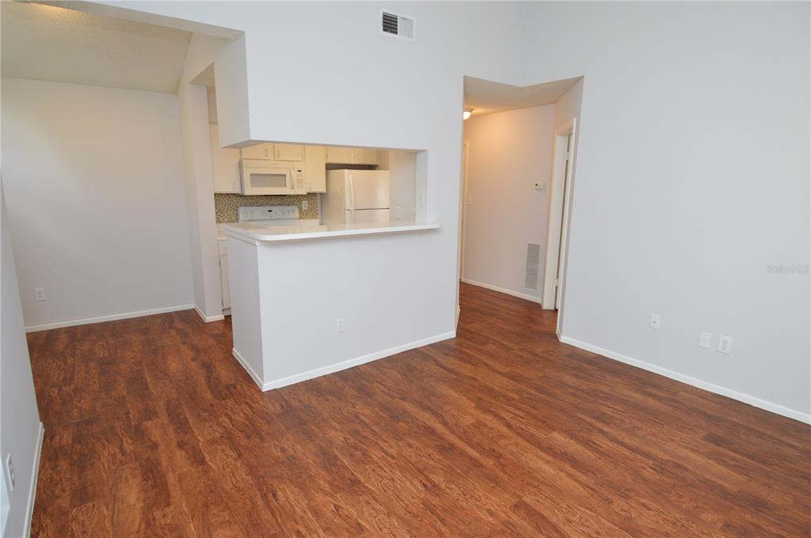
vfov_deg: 67.2
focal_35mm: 18
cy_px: 269
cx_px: 406
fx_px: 405
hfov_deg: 90.1
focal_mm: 12
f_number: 4
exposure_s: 1/60
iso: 720
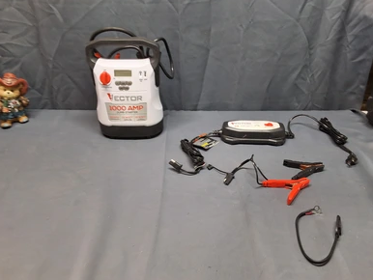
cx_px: 182
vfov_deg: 48.3
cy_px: 141
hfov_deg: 61.6
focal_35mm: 29
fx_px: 313
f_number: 1.9
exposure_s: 1/30
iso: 200
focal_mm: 2.91
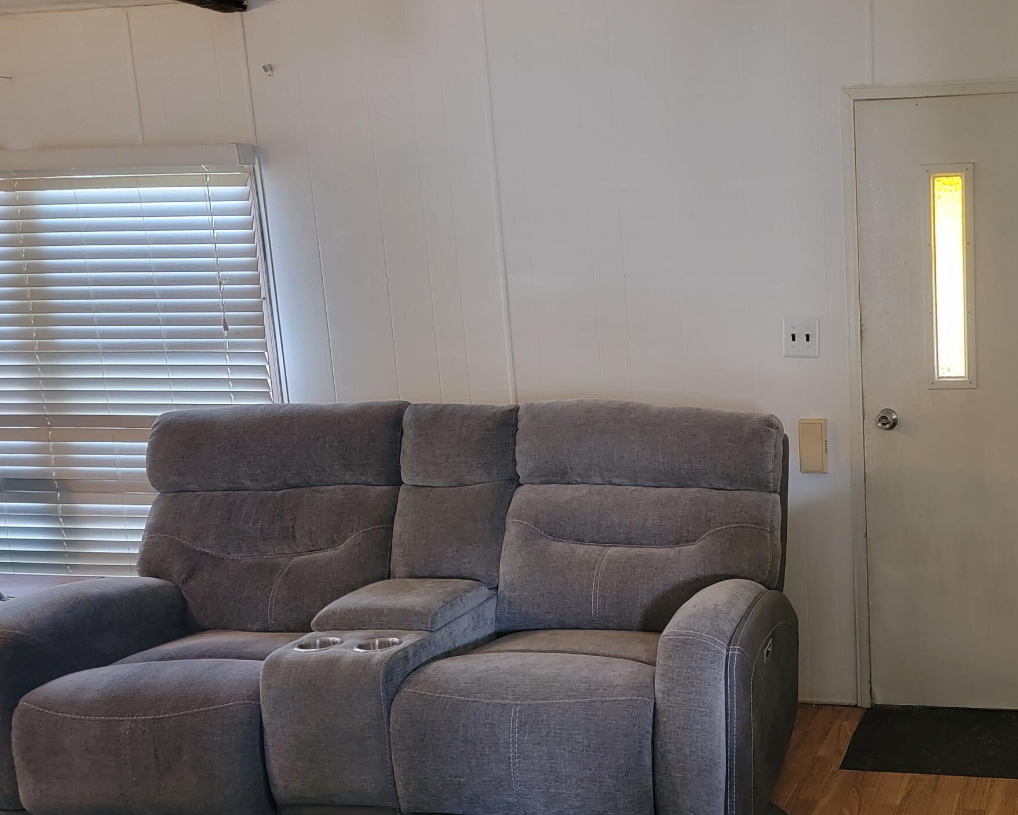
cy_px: 493
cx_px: 865
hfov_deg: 42.9
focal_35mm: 40
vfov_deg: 37.2
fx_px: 1205
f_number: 1.8
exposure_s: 1/40
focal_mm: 6.7
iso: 400
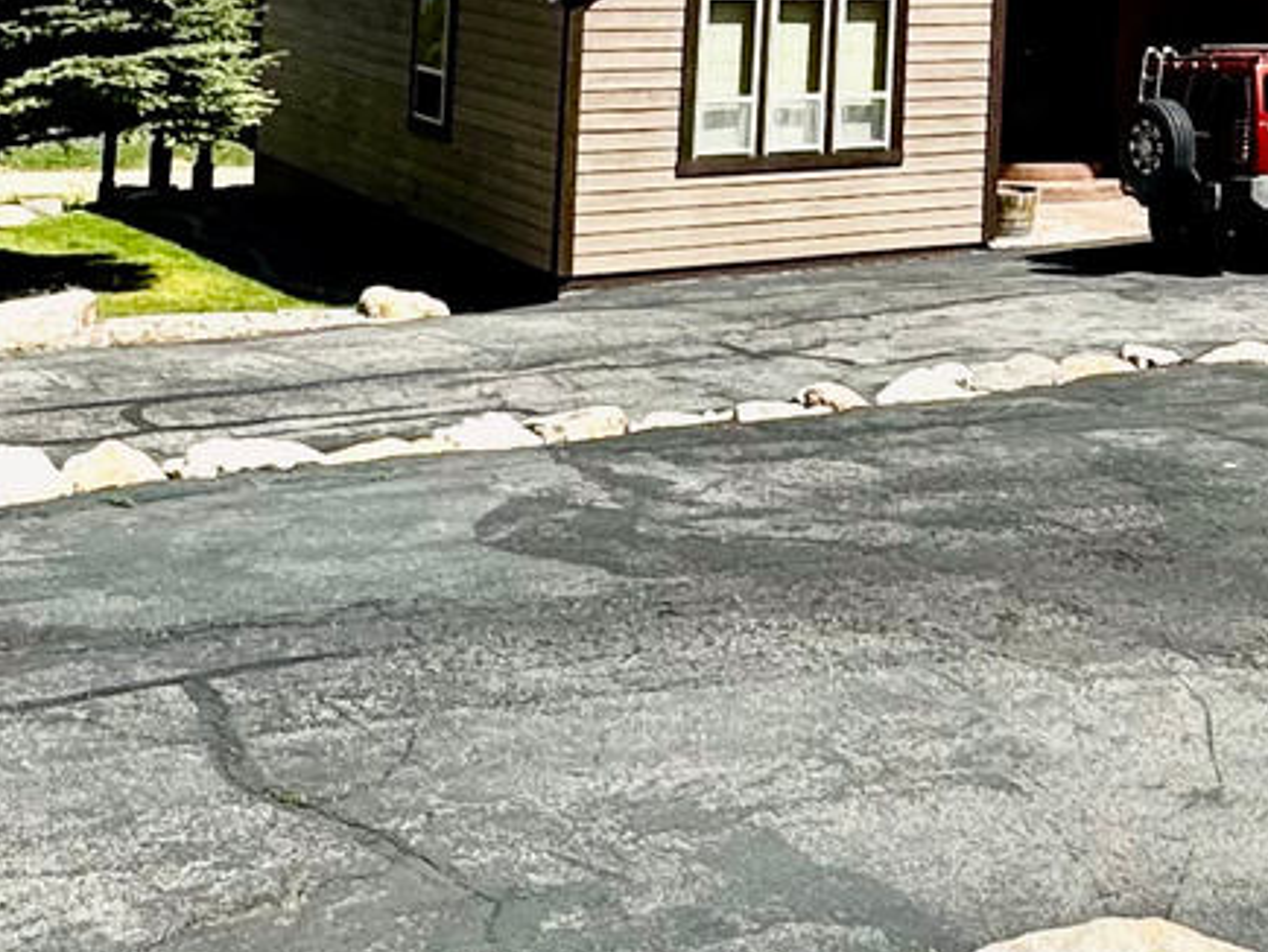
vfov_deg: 20.6
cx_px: 1376
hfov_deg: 27.1
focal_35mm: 66
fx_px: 2419
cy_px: -242
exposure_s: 1/1789
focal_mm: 2.22
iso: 50
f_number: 2.2
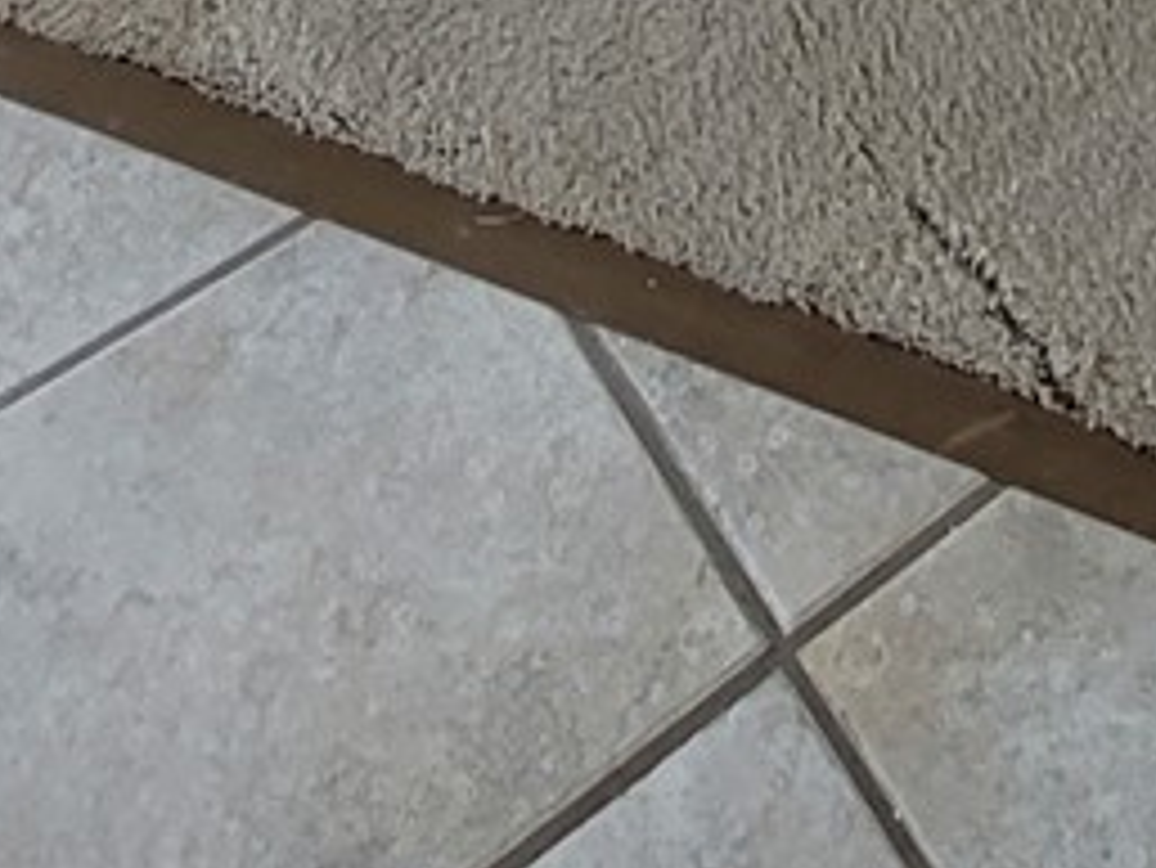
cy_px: -1790
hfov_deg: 23.5
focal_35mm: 81
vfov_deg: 11.0
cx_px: 1044
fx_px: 2706
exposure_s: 1/60
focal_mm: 1.74
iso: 50
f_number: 2.2
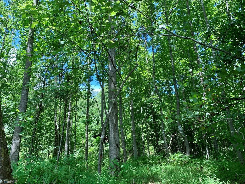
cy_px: 92
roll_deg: +2.3
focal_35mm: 26
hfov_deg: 67.3
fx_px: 184
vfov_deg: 53.1
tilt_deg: +18.6
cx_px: 122
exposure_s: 1/180
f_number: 1.8
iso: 25
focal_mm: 4.25
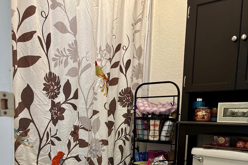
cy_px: 152
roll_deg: -2.6
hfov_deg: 51.9
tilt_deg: -7.6
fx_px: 255
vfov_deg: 33.8
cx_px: 121
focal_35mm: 37
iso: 80
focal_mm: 5.96
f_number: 1.6
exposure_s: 1/60
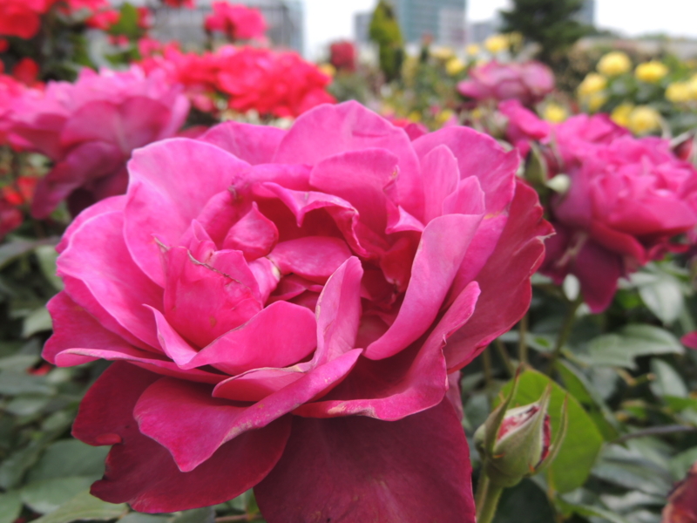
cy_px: 262
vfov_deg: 40.7
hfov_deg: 52.6
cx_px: 348
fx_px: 705
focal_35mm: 35
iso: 100
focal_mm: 6.2
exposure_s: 1/640
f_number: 3.3
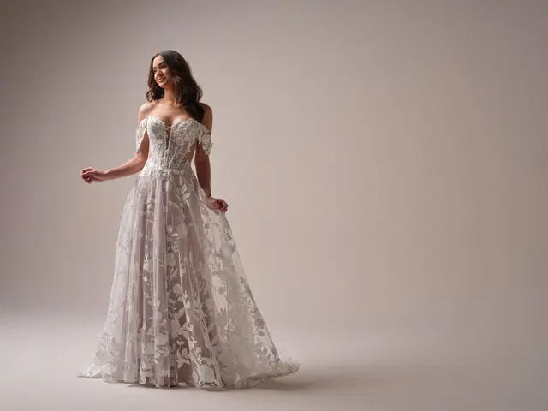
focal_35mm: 47
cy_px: 206
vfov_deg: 30.9
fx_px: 744
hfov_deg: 40.4
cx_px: 274
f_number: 11
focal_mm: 59.8
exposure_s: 1/125
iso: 800
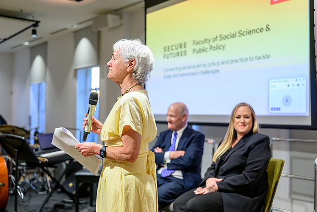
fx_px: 367
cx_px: 158
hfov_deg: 46.7
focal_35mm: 42
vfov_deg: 32.2
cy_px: 106
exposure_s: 1/100
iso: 250
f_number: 2.1
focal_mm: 41
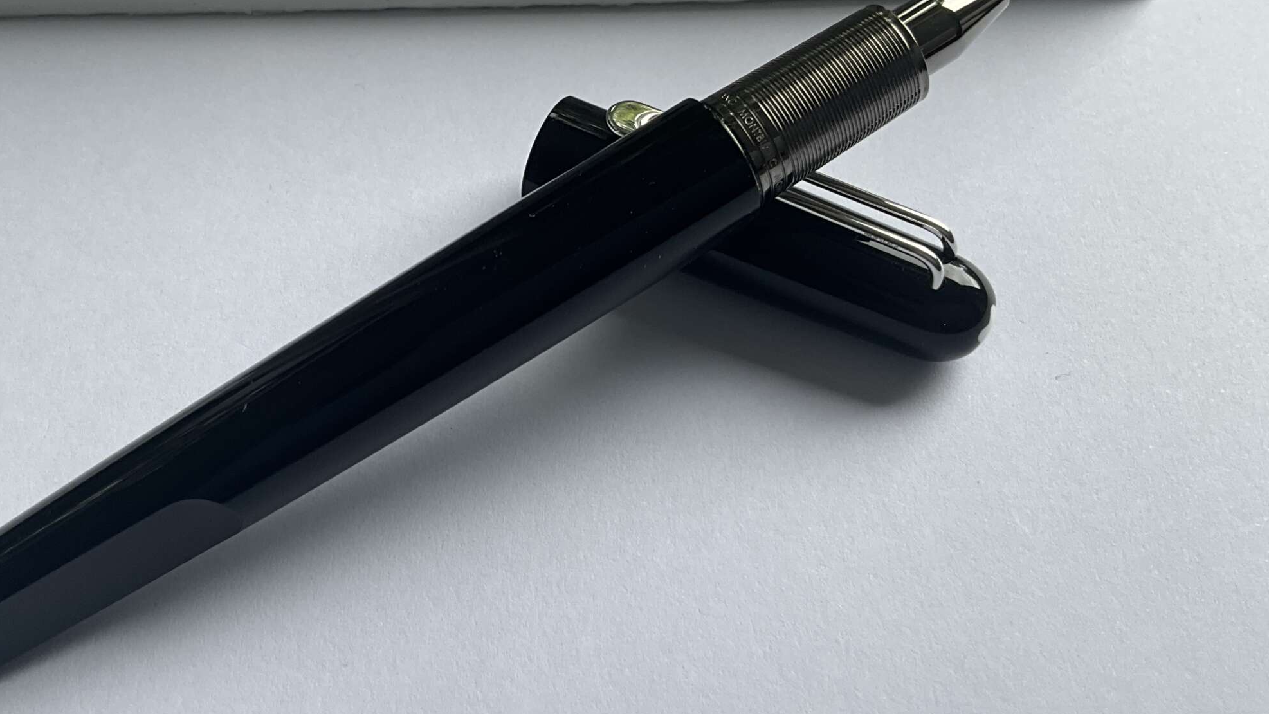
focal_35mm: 41
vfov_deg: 29.0
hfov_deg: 49.2
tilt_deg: -56.3
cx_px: 543
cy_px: 347
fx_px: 1380
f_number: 1.8
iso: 16
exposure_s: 1/128
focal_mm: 3
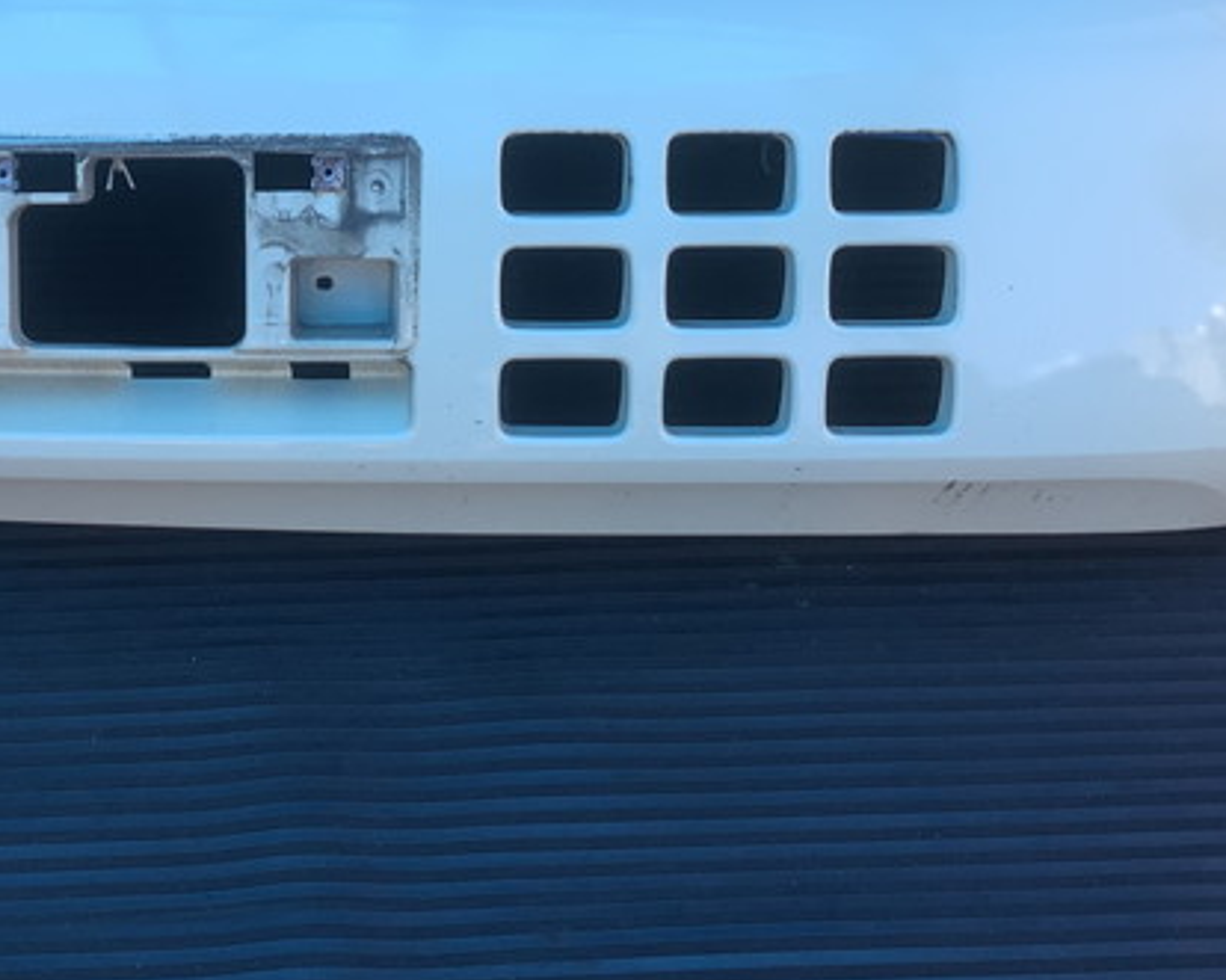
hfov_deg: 34.5
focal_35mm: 54
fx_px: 1959
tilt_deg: -48.5
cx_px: 425
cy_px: 222
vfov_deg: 27.6
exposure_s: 1/139
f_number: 2.4
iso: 25
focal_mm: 3.3
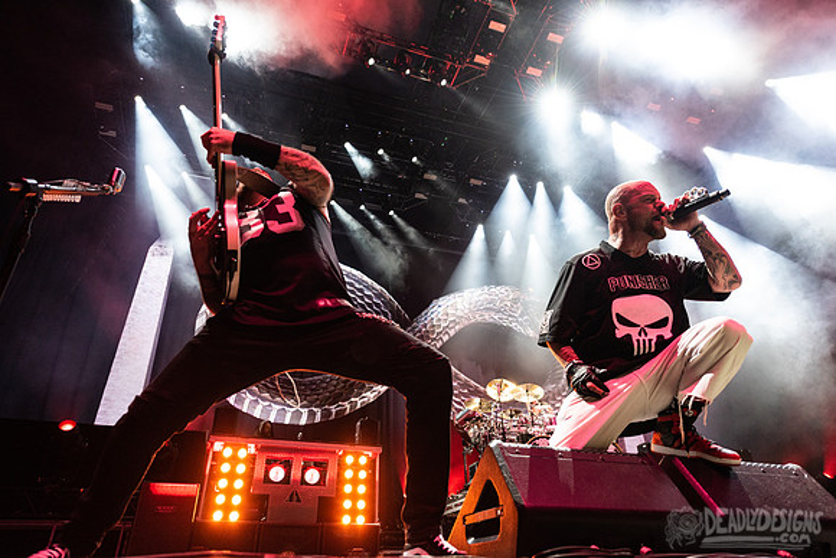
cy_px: 279
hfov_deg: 73.7
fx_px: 557
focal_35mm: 24
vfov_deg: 53.2
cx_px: 418
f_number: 3.2
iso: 2000
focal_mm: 24
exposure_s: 1/500
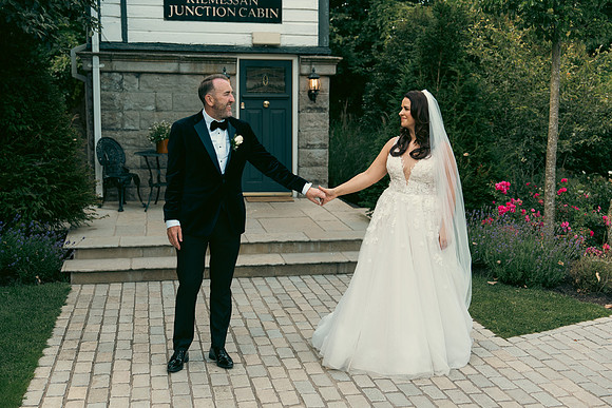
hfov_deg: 43.6
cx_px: 306
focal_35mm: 45
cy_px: 204
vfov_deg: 29.9
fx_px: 765
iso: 250
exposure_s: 1/500
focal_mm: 45
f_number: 3.5
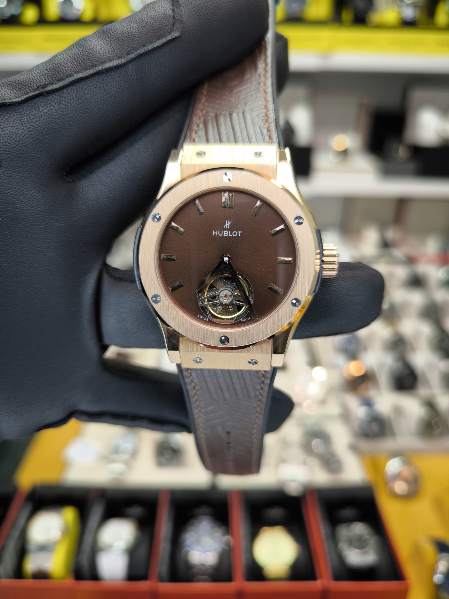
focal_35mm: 24
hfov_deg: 56.8
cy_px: 300
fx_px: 415
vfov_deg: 71.6
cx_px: 224
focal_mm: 6.92
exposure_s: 1/100
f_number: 1.9
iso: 50
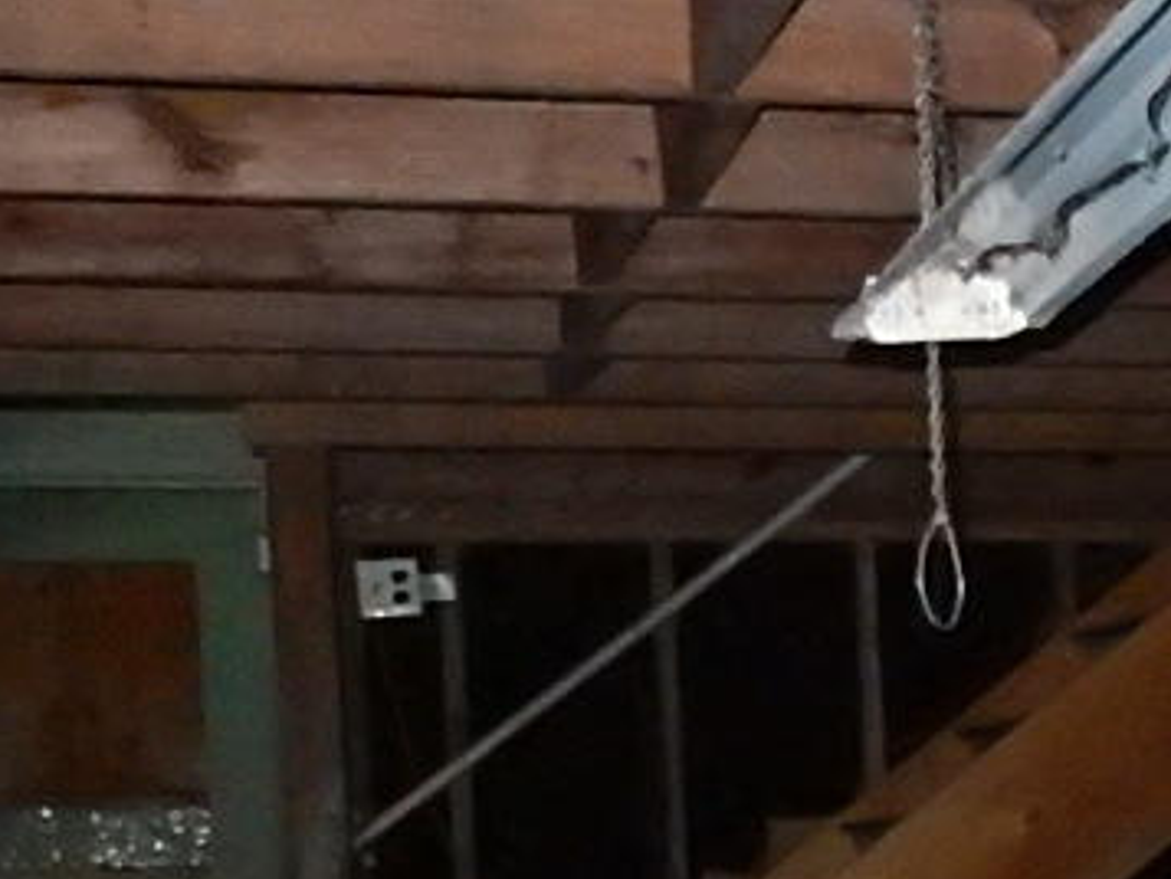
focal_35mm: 112
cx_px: 1775
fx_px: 3790
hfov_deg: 16.0
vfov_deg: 12.9
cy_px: 1046
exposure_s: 1/30
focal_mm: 4.5
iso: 1600
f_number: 3.4
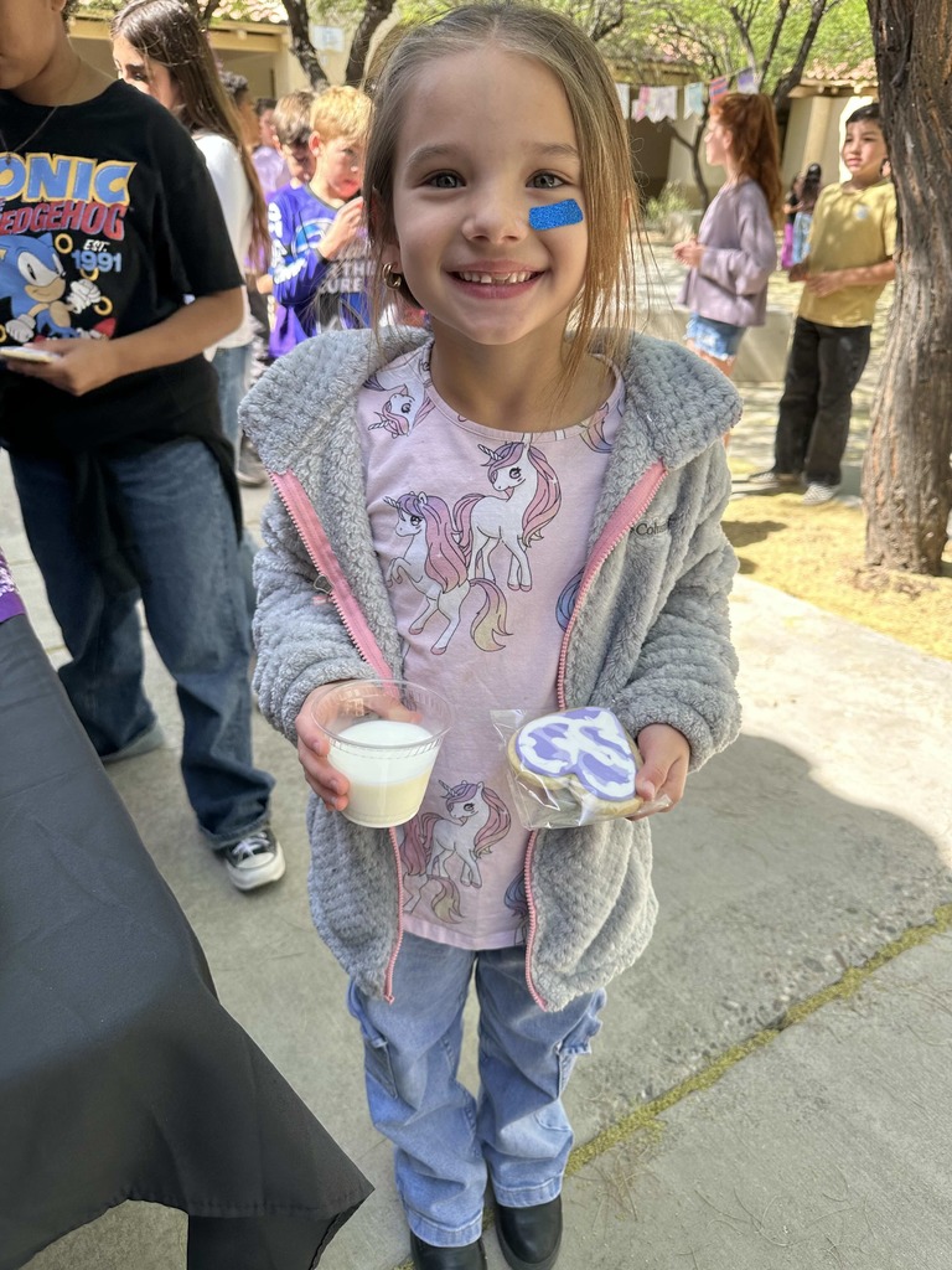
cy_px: 635
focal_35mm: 24
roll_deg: -2.4
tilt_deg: -25.5
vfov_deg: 71.6
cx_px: 476
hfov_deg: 56.8
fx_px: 880
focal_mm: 6.86
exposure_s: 1/489
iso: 80
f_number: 1.78
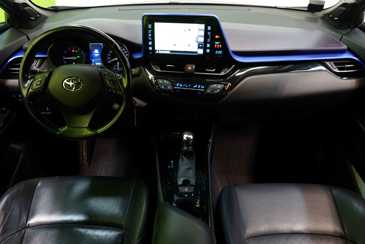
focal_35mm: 28
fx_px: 284
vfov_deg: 46.4
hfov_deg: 65.5
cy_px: 122
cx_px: 182
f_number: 3.5
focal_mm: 28
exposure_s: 1/30
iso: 800
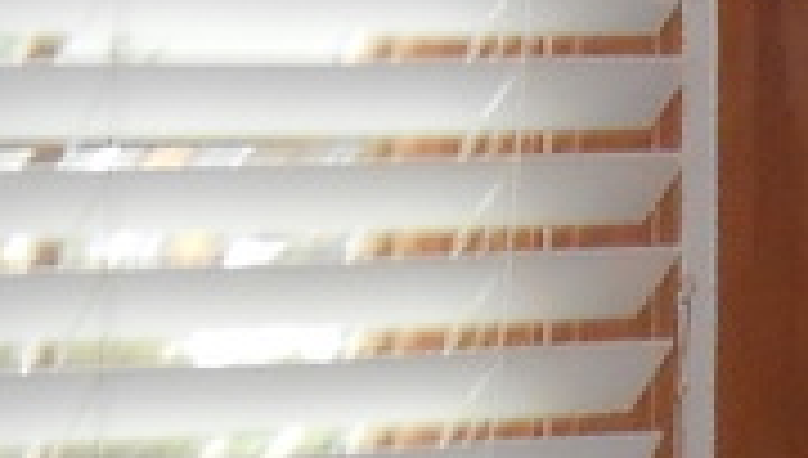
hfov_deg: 9.5
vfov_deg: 5.2
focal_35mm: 226
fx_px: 4851
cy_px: 1248
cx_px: 386
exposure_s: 1/25
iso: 200
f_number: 3.5
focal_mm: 4.6
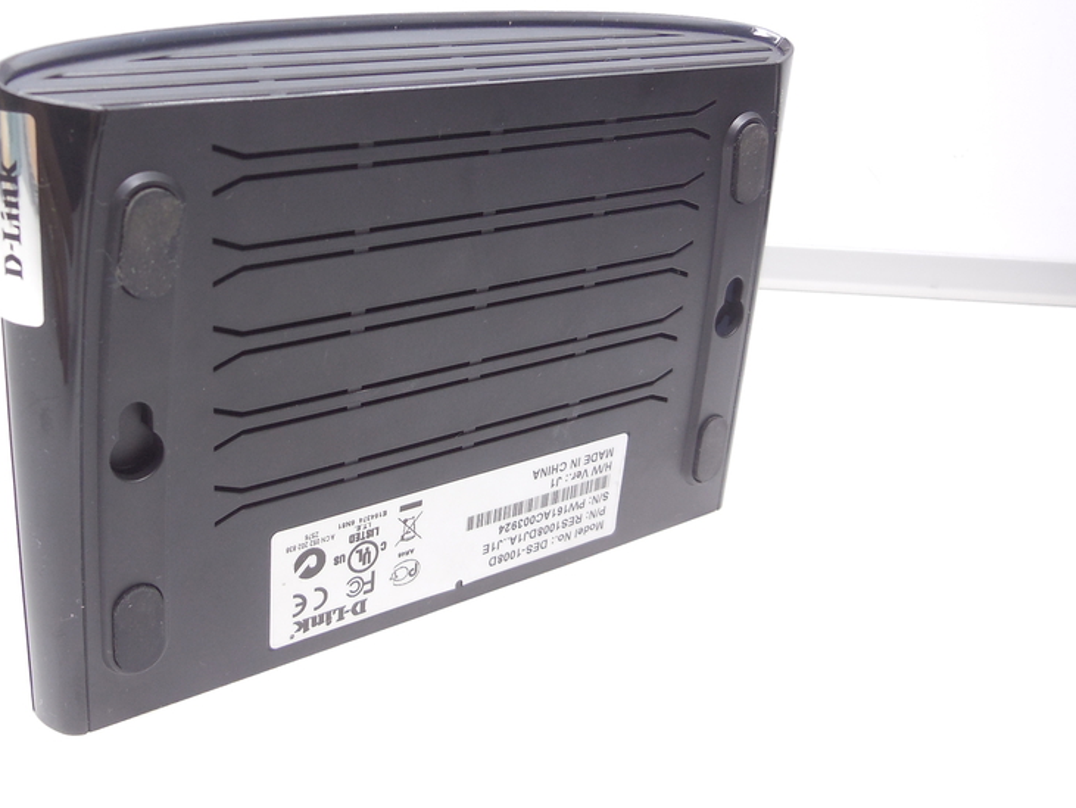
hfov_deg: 51.8
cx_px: 375
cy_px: 365
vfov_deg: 40.7
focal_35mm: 35
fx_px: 1088
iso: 125
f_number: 3.1
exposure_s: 1/50
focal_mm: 4.5
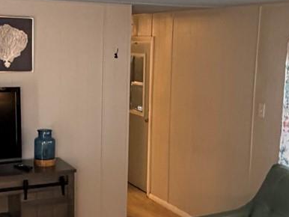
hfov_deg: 33.1
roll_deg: -0.9
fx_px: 485
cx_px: 118
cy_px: 127
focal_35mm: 58
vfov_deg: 25.2
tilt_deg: -9.4
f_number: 2.2
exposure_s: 1/60
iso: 250
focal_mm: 2.22
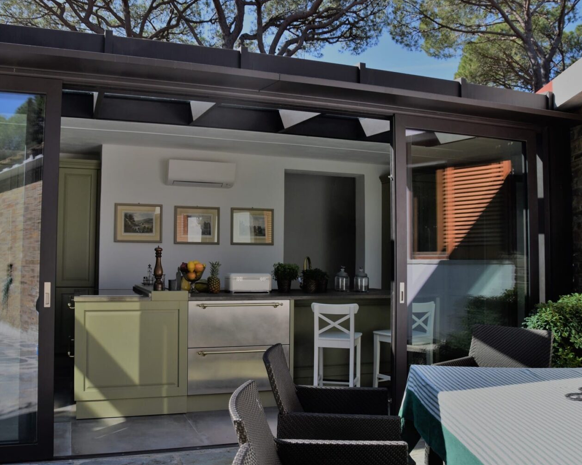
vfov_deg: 47.1
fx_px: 534
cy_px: 228
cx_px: 244
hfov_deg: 56.9
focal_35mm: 31
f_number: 7.1
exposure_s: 1/200
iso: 125
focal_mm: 18
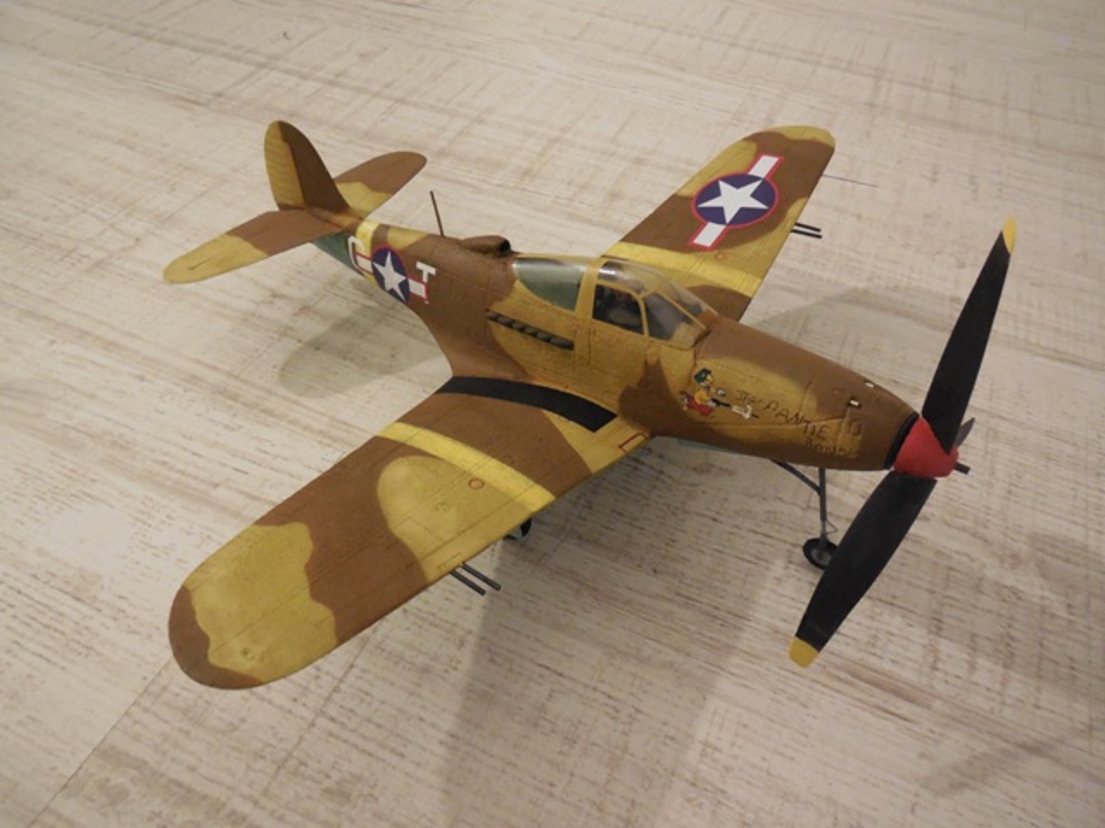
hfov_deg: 69.4
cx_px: 552
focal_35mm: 25
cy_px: 414
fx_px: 798
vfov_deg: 54.9
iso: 640
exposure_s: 1/8
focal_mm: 4.5
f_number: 3.1
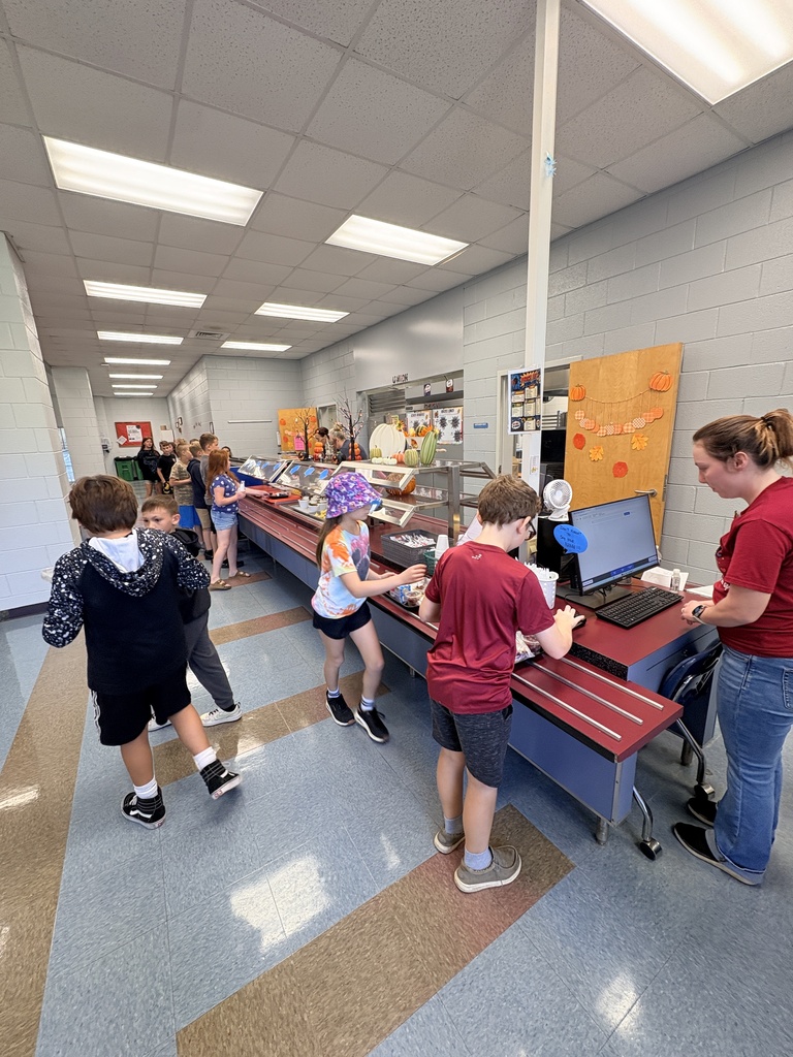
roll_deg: +1.4
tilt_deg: -13.2
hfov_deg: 85.7
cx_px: 396
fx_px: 428
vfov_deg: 102.1
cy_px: 528
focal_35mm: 14
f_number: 2.2
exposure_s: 1/60
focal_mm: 2.22
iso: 125
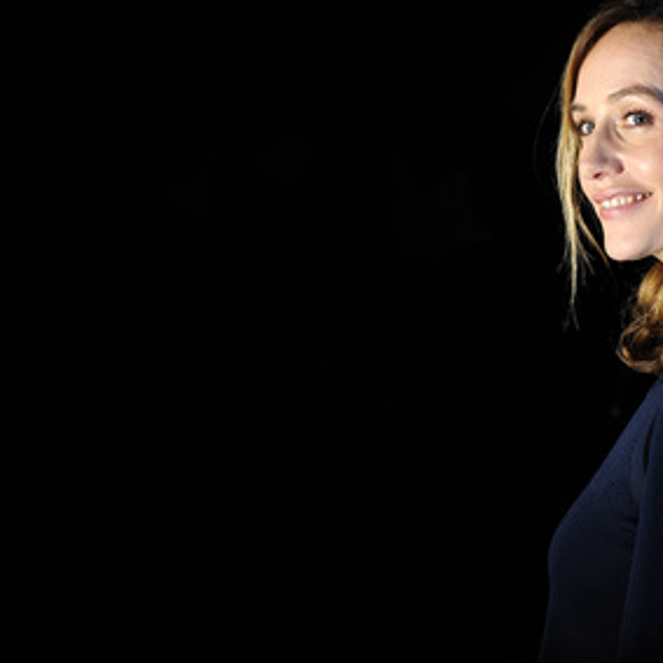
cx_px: 491
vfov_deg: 6.5
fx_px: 5872
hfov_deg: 6.5
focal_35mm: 271
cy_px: 316
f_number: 10
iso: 200
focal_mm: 200
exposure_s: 1/320
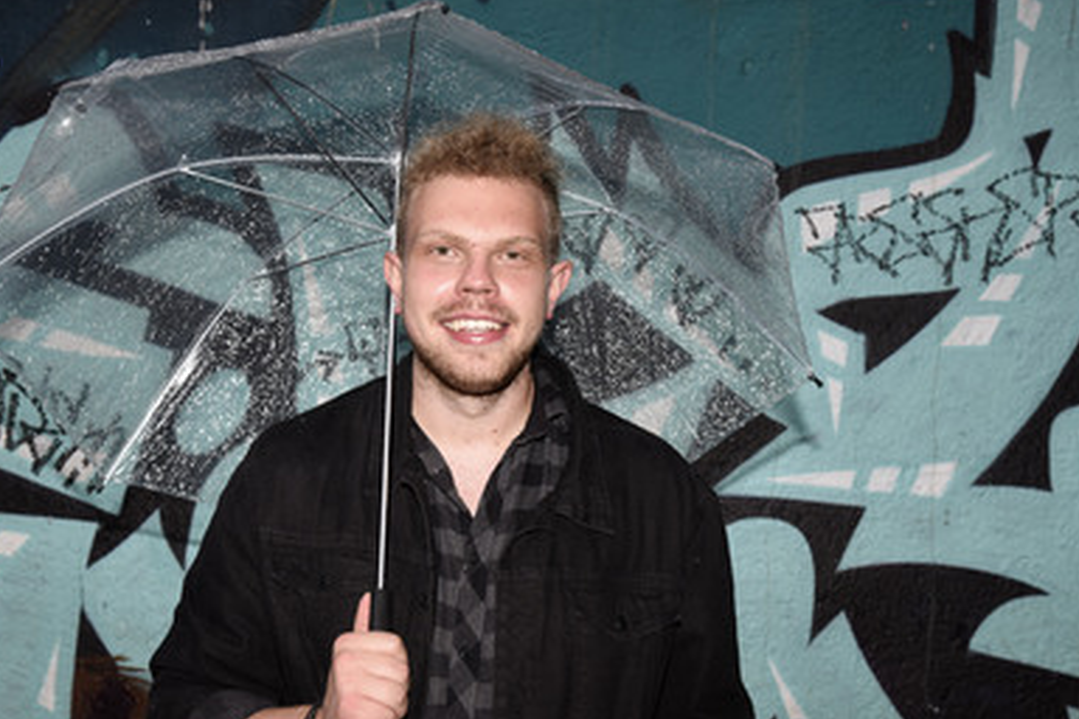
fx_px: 1618
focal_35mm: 54
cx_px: 457
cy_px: 407
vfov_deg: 25.0
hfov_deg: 36.8
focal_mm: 46
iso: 1250
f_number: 6.3
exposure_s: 1/60
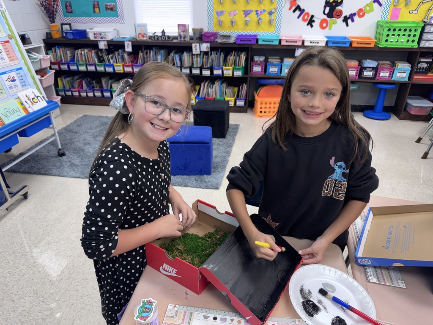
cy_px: 162
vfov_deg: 56.8
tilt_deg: -28.1
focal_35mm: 24
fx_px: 300
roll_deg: +0.4
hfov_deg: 71.6
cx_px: 216
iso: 125
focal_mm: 6.76
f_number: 1.78
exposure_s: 1/120
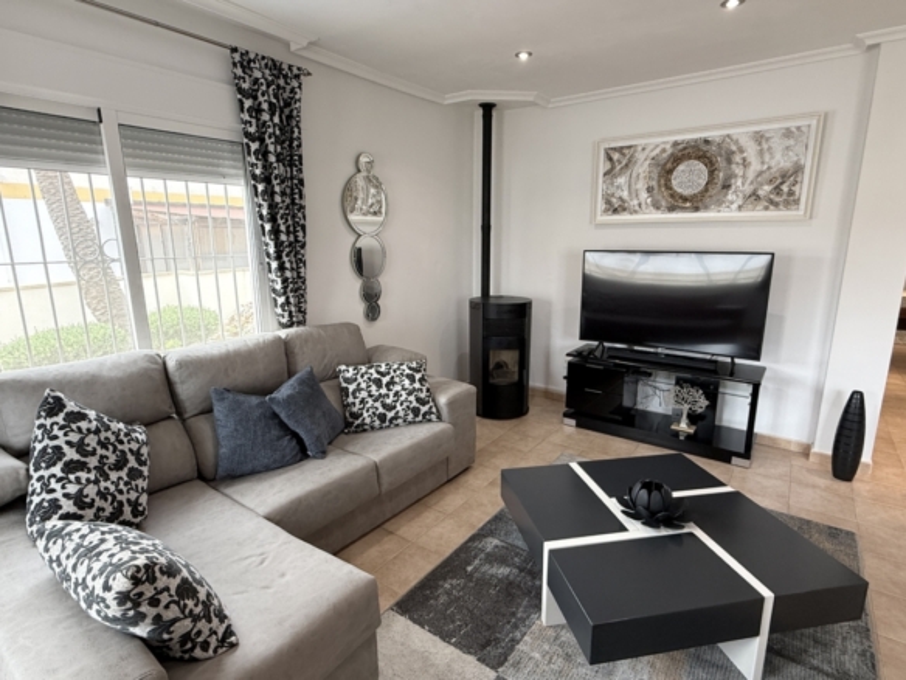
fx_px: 366
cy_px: 340
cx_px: 453
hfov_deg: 102.1
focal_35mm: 14
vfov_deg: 85.7
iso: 160
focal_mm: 2.22
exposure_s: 1/99
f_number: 2.2
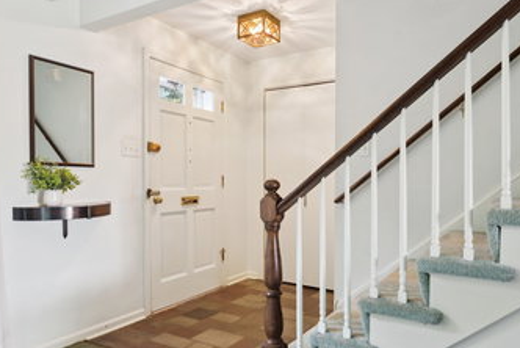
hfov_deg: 69.2
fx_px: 376
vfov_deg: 49.6
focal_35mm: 26
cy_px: 172
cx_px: 280
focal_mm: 12
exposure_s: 1/2.5
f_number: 9
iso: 200
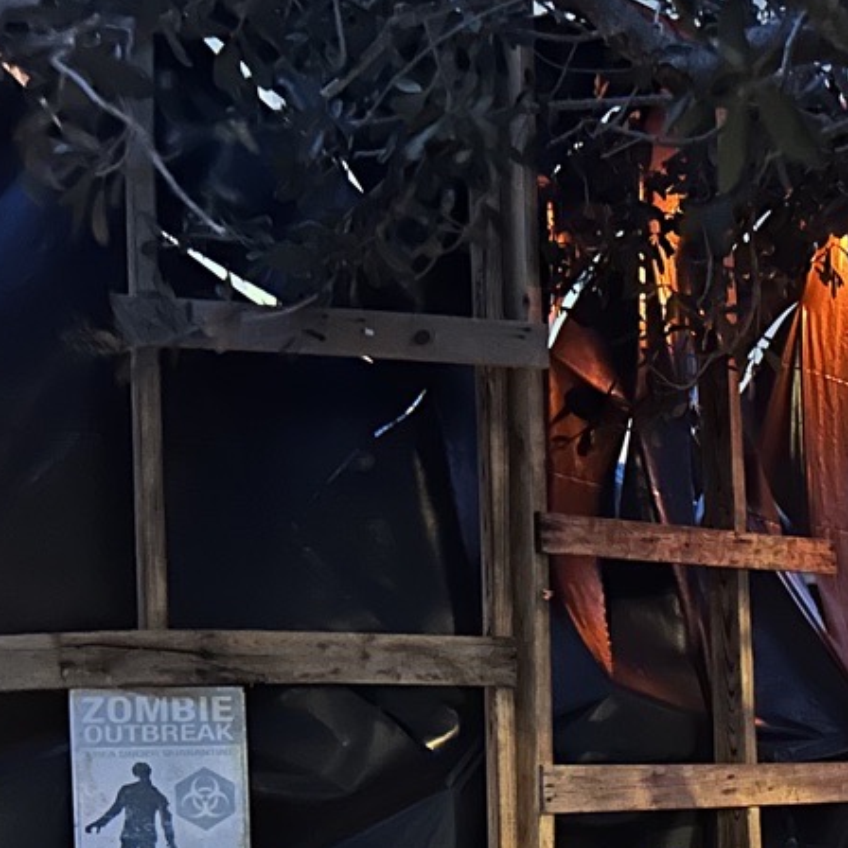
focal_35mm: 71
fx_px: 1968
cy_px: 817
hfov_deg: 22.9
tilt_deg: +0.4
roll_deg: +1.8
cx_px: 939
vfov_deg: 23.5
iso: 2000
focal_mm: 6.86
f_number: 1.78
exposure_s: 1/9
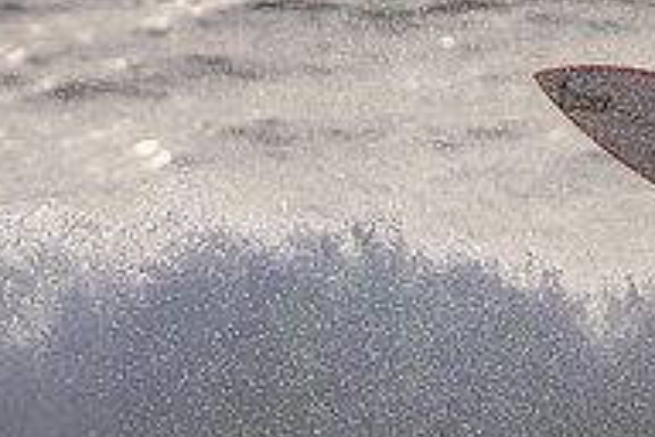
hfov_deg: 1.1
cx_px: 525
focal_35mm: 1809
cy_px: 512
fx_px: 32911
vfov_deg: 0.8
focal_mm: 400
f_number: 5.6
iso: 180
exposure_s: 1/2500
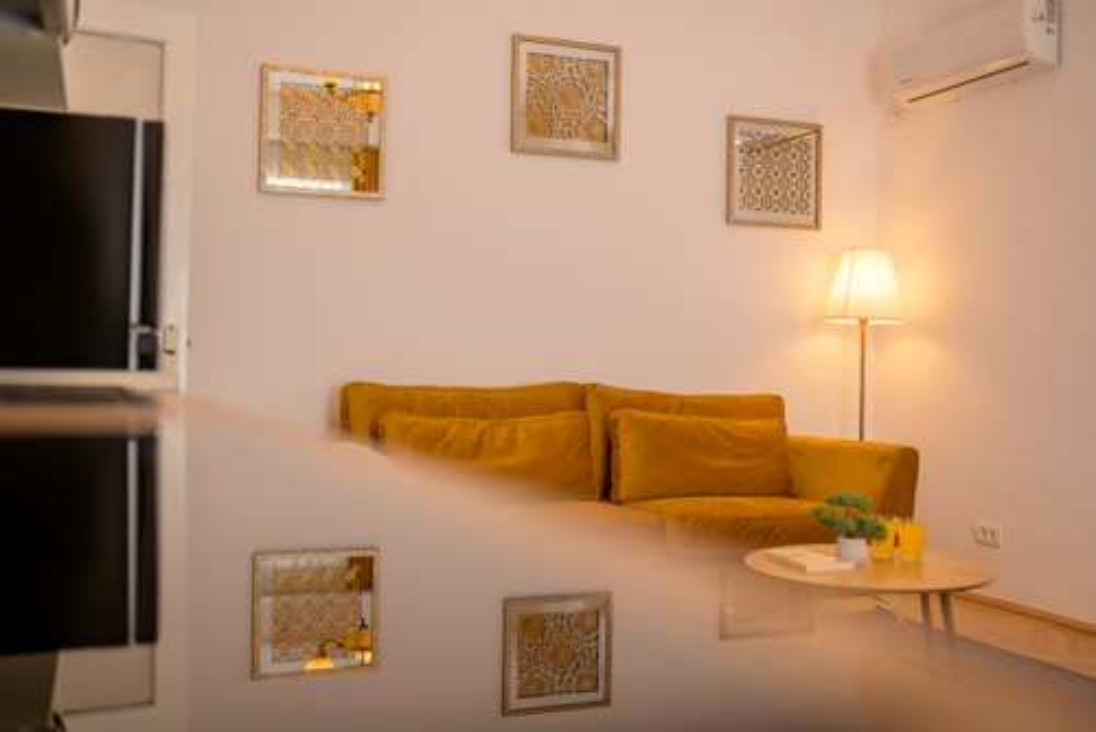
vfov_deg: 35.2
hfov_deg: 50.8
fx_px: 1153
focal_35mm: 38
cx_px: 515
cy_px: 376
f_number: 1.8
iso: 400
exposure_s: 1/400
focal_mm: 35
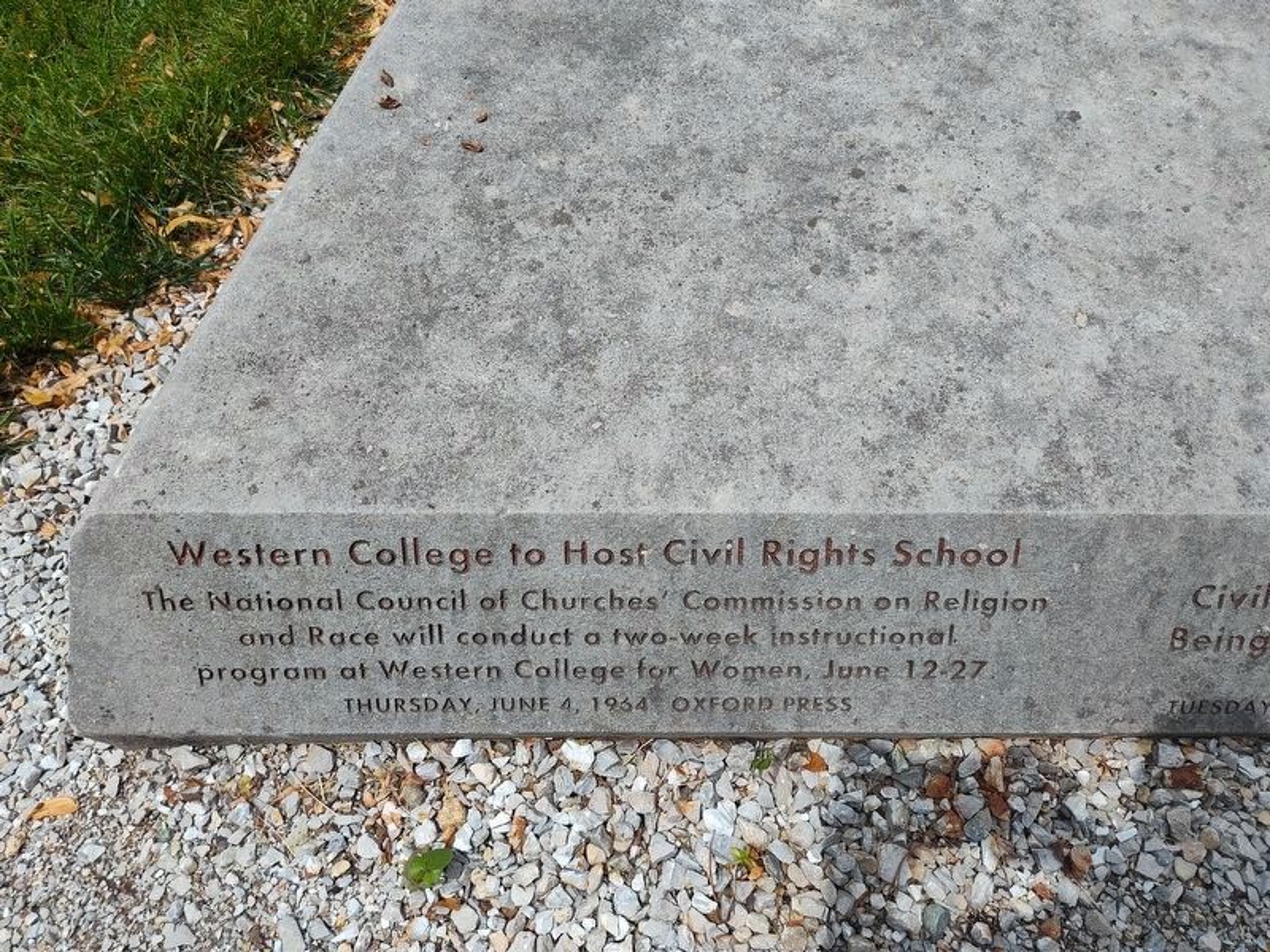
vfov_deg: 58.9
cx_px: 635
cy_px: 476
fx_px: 844
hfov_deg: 73.9
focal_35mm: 23
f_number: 1.8
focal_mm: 5.56
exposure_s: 1/1105
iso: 100
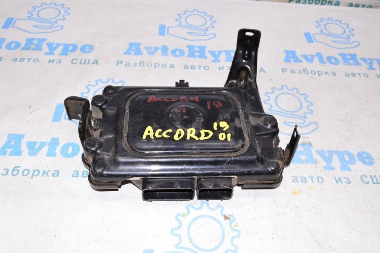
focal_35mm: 34
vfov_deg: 38.3
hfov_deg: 55.1
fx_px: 364
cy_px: 126
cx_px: 190
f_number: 8
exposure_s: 1/160
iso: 1600
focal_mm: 23
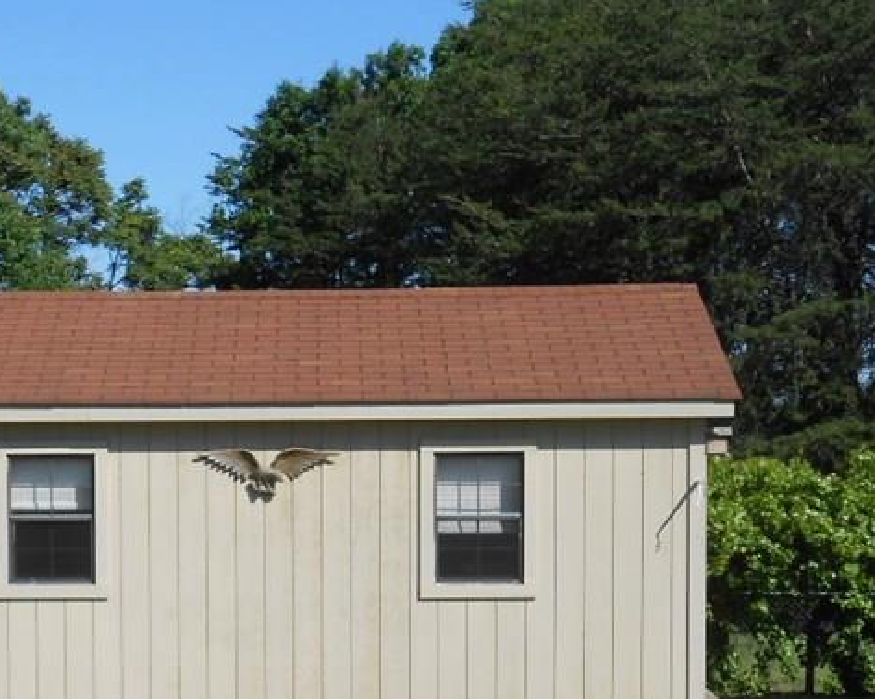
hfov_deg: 20.3
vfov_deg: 16.4
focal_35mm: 93
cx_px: 152
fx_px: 2407
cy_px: 547
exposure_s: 1/640
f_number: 4.5
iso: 80
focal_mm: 7.8
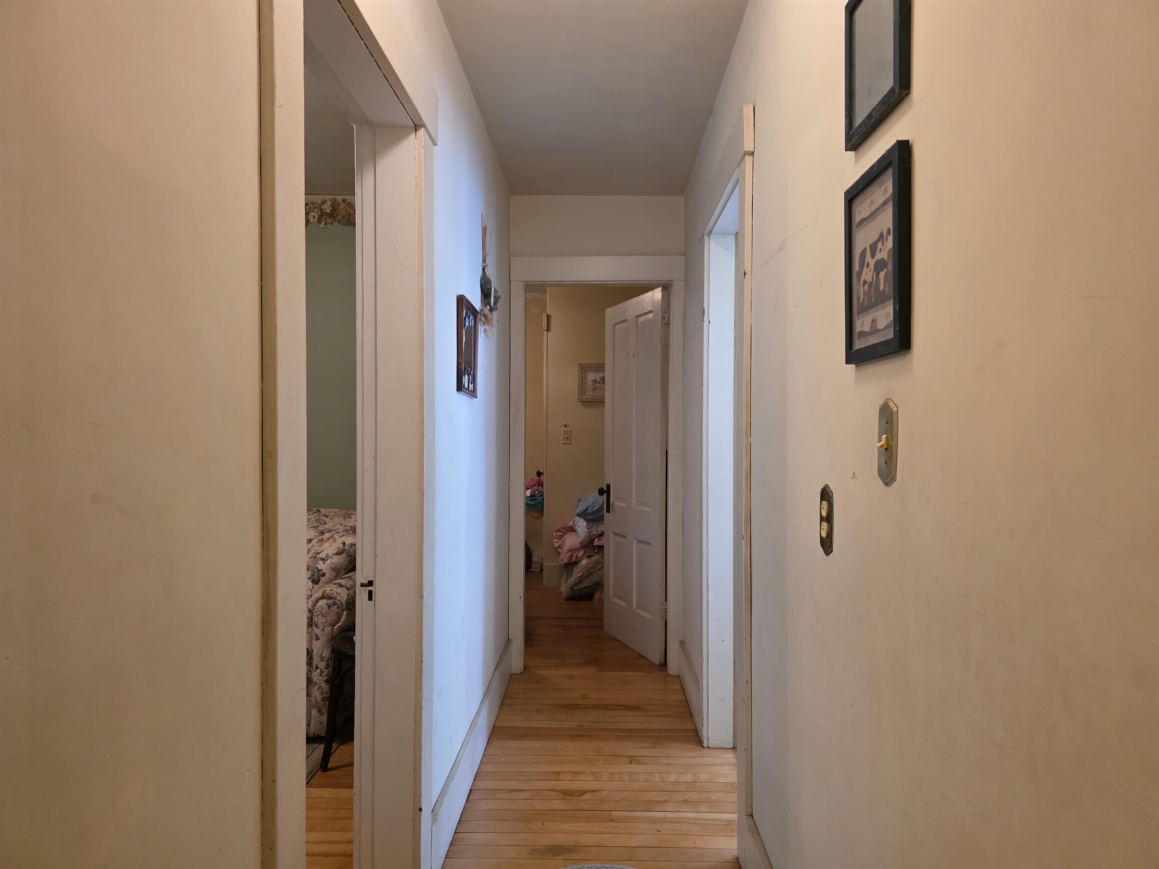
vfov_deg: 58.9
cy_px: 434
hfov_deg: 73.9
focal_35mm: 23
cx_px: 580
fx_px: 770
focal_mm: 6.3
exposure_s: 1/120
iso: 800
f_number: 1.7
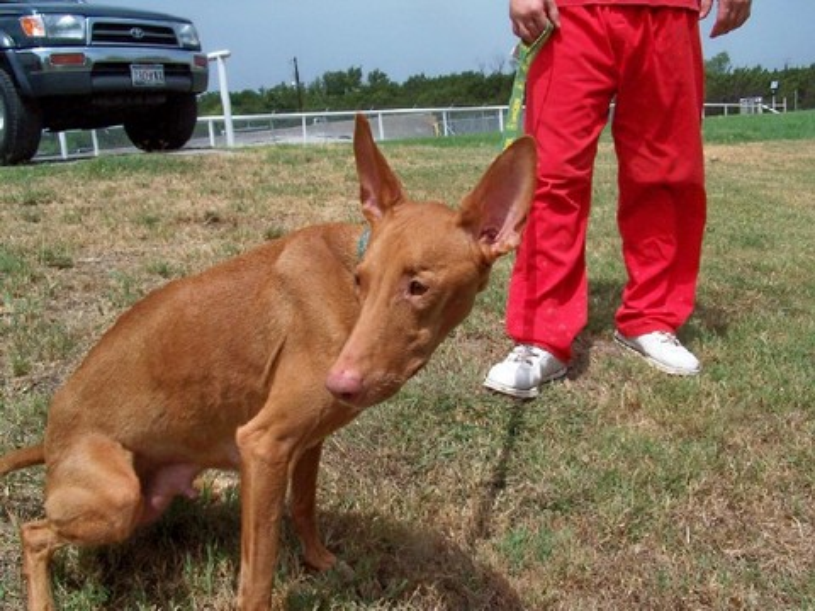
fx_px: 895
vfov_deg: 37.7
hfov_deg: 49.0
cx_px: 408
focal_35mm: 38
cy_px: 306
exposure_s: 1/750
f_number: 5.6
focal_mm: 6.3
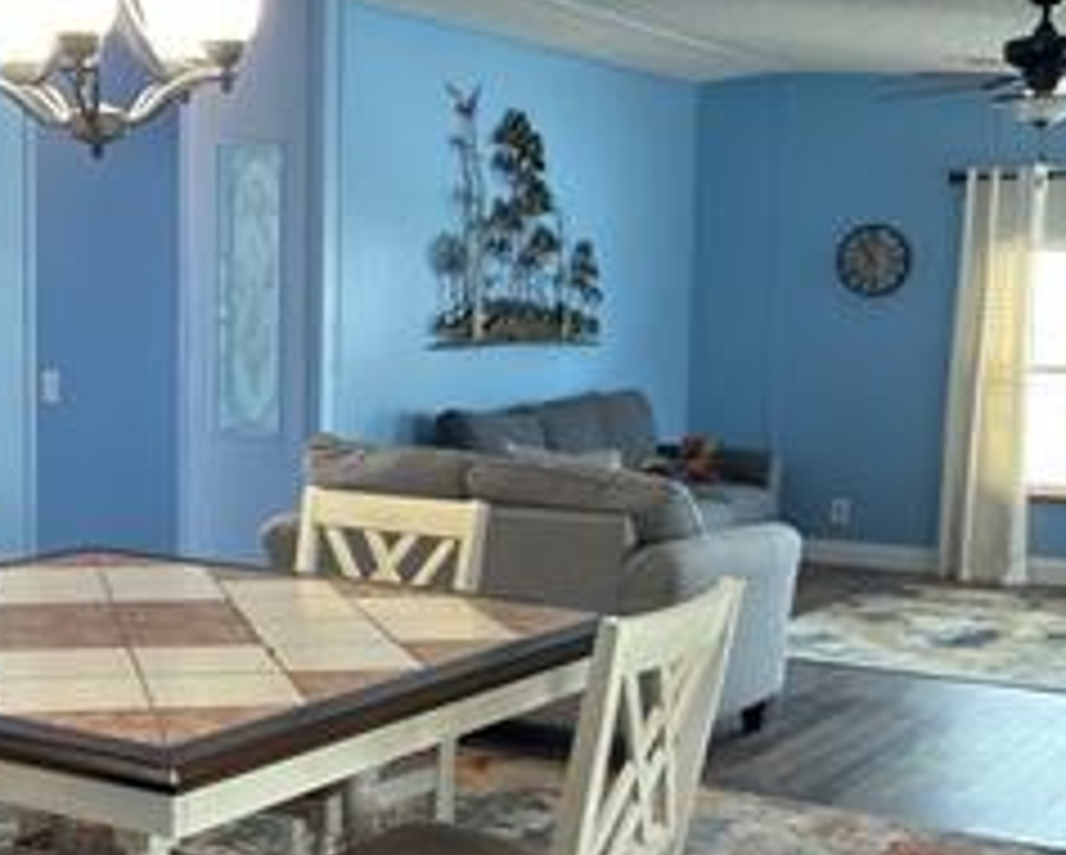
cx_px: 292
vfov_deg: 25.8
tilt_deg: -6.6
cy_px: 504
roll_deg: -1.0
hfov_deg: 31.5
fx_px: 1863
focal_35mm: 59
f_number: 2.2
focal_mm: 2.22
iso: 100
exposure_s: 1/30
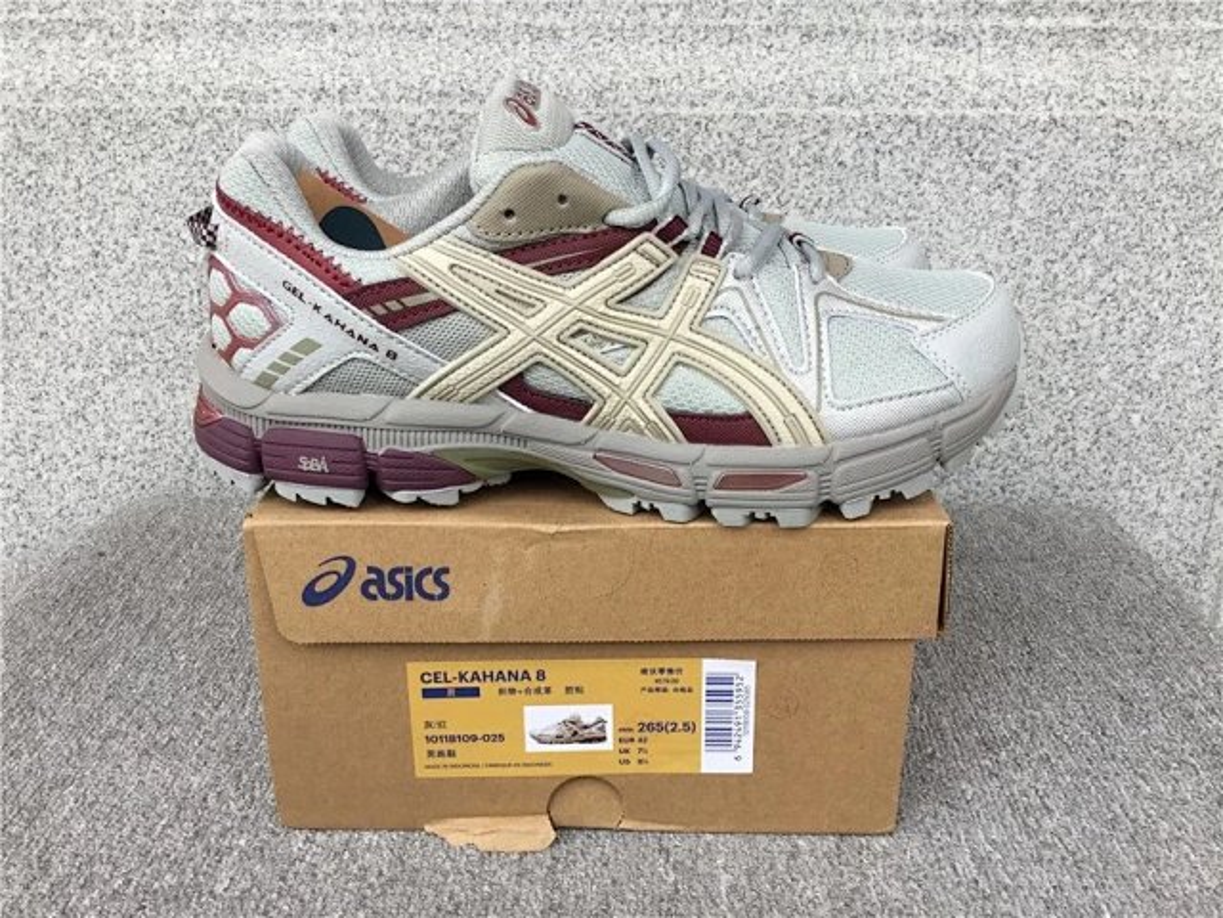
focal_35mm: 31
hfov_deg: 58.4
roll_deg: +0.2
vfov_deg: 45.4
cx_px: 612
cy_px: 459
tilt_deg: -20.6
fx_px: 1095
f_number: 2.4
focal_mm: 3.3
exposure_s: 1/167
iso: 25
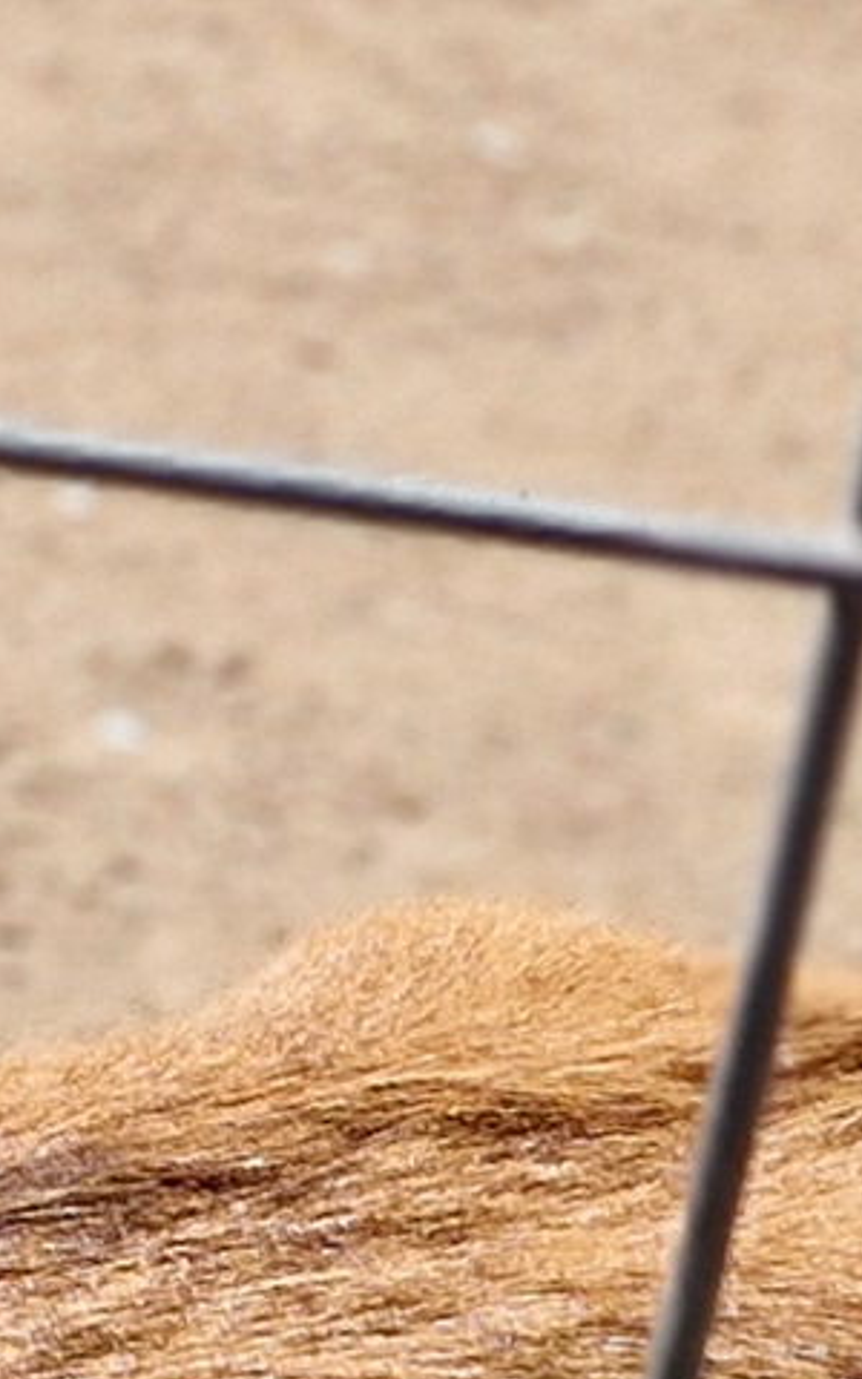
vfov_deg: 10.3
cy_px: 261
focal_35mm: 203
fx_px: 7630
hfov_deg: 5.2
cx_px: -3322
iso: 50
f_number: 1.8
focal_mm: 5.4
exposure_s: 1/1004
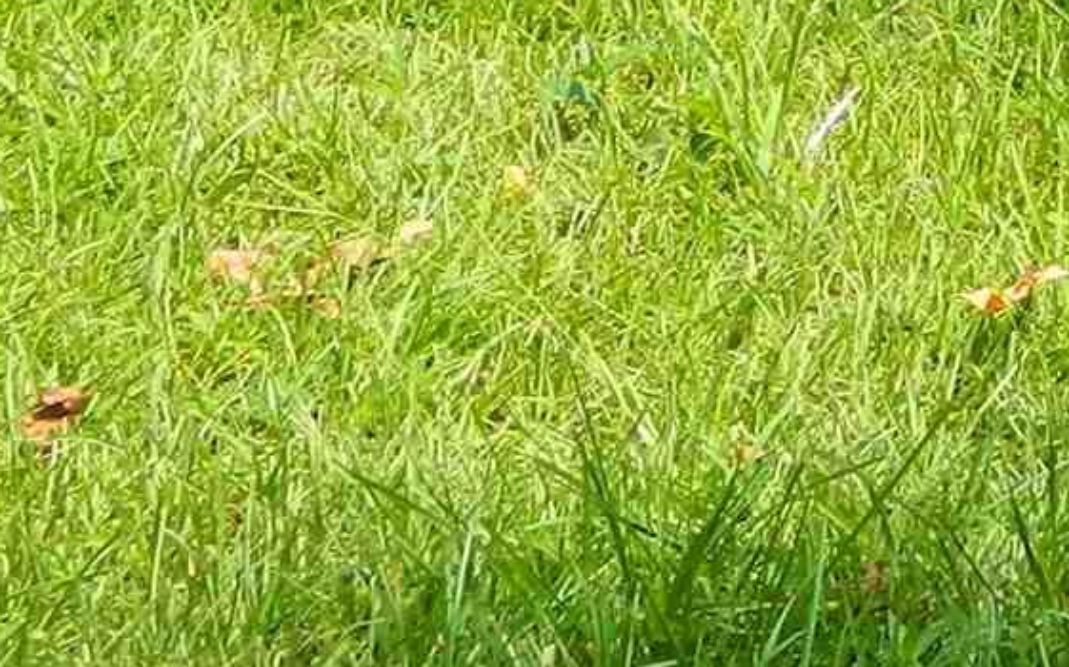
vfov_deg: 4.7
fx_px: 7950
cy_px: -840
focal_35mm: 273
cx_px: 1774
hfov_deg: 7.5
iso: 80
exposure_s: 1/250
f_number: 3.6
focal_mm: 8.4
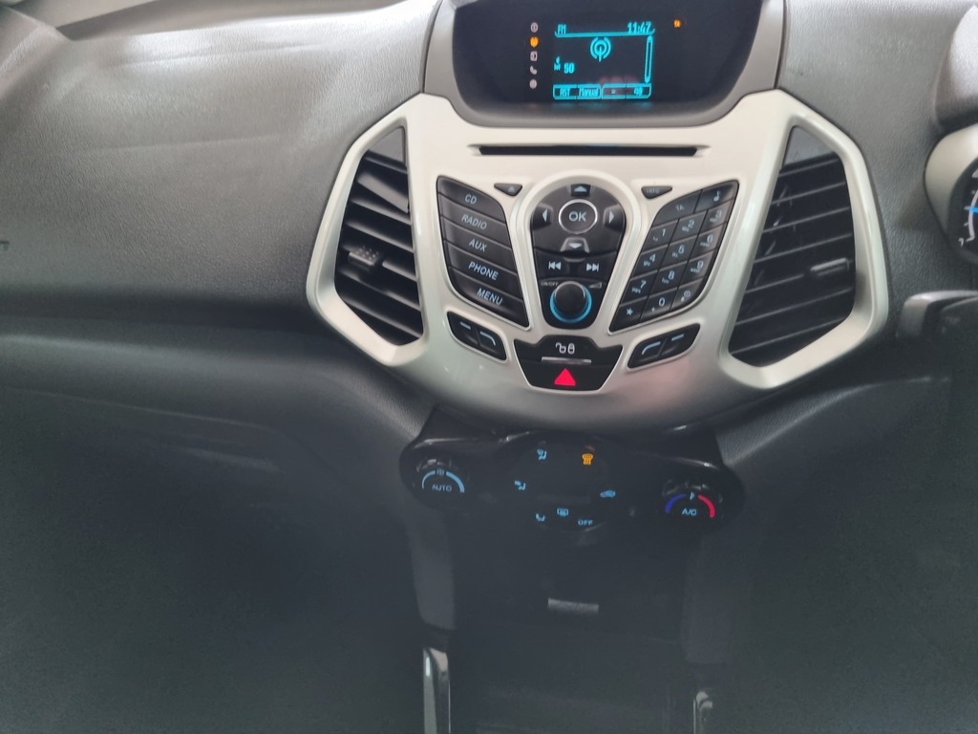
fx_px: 735
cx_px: 489
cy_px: 367
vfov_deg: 53.1
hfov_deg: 67.3
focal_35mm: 26
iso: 320
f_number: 1.8
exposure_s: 1/50
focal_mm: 5.4
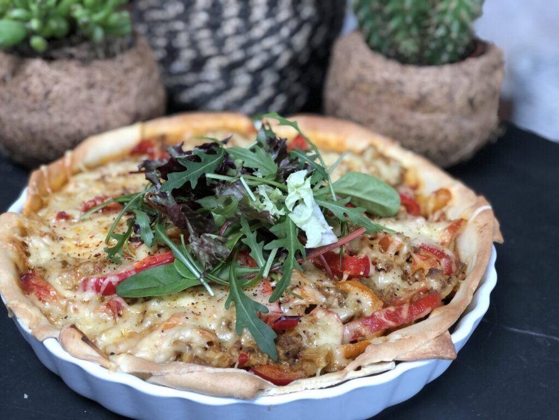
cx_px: 280
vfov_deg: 25.7
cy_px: 210
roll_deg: -2.6
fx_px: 920
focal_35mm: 57
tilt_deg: -33.0
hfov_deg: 33.8
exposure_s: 1/33
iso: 160
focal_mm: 6.6
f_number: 2.8
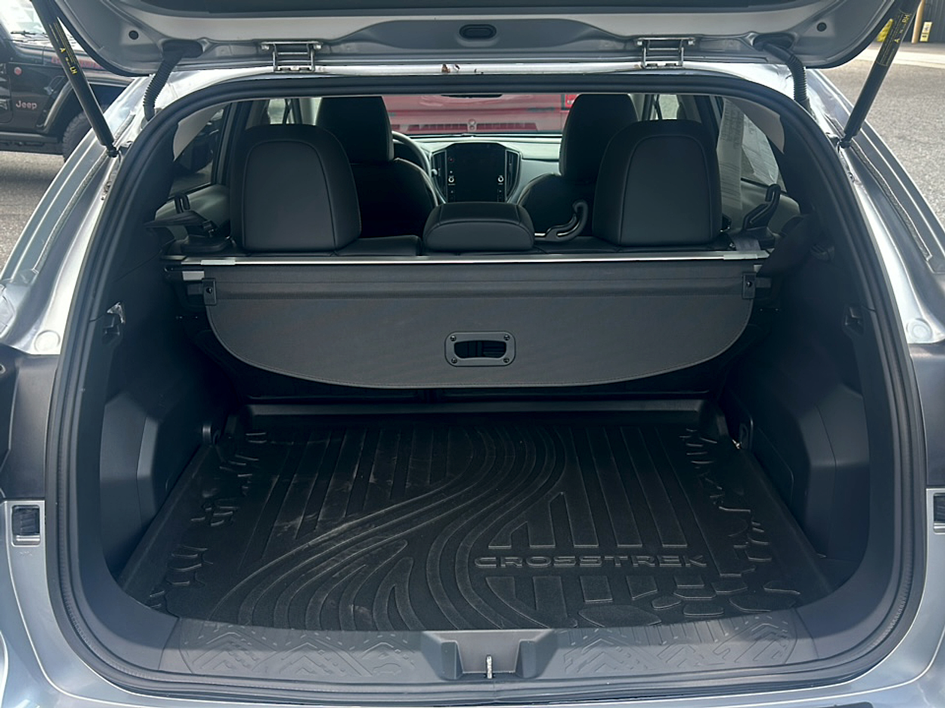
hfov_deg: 69.4
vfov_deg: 54.9
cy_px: 354
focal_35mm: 25
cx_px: 472
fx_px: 682
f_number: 1.78
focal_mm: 6.86
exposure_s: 1/315
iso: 80
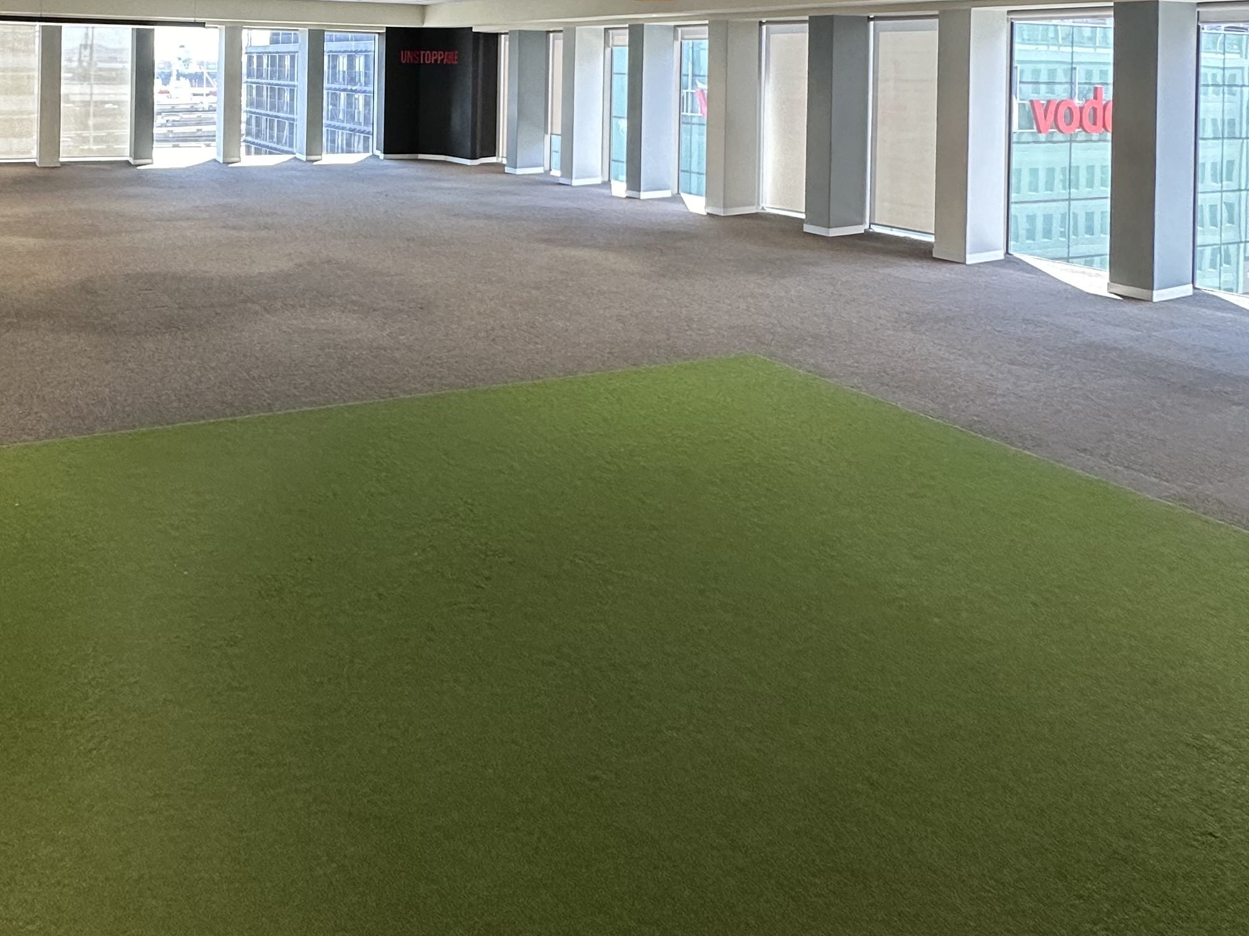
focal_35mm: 28
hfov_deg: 60.7
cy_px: 64
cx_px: 347
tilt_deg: +0.2
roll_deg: -1.0
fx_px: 1010
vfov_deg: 44.5
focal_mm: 2.22
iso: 200
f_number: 2.2
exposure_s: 1/100
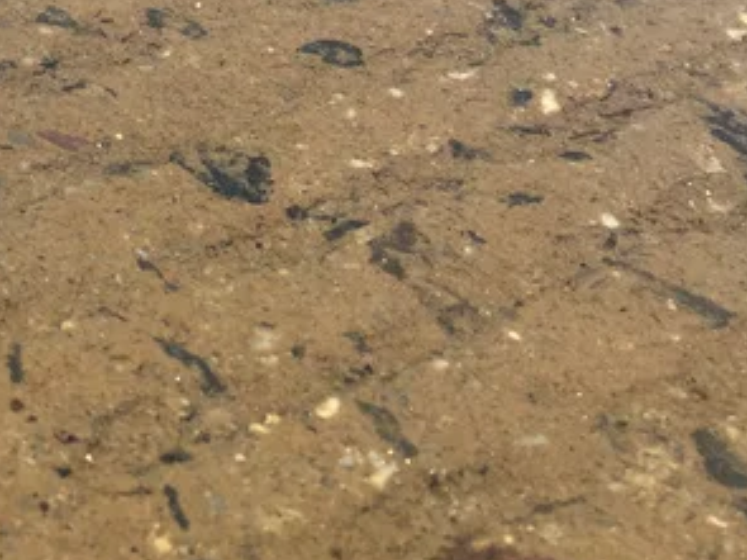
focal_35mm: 82
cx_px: -254
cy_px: -72
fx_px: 1769
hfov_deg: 21.3
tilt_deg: -28.8
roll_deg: -6.2
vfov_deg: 17.3
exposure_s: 1/1364
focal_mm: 4.15
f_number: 2.2
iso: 32
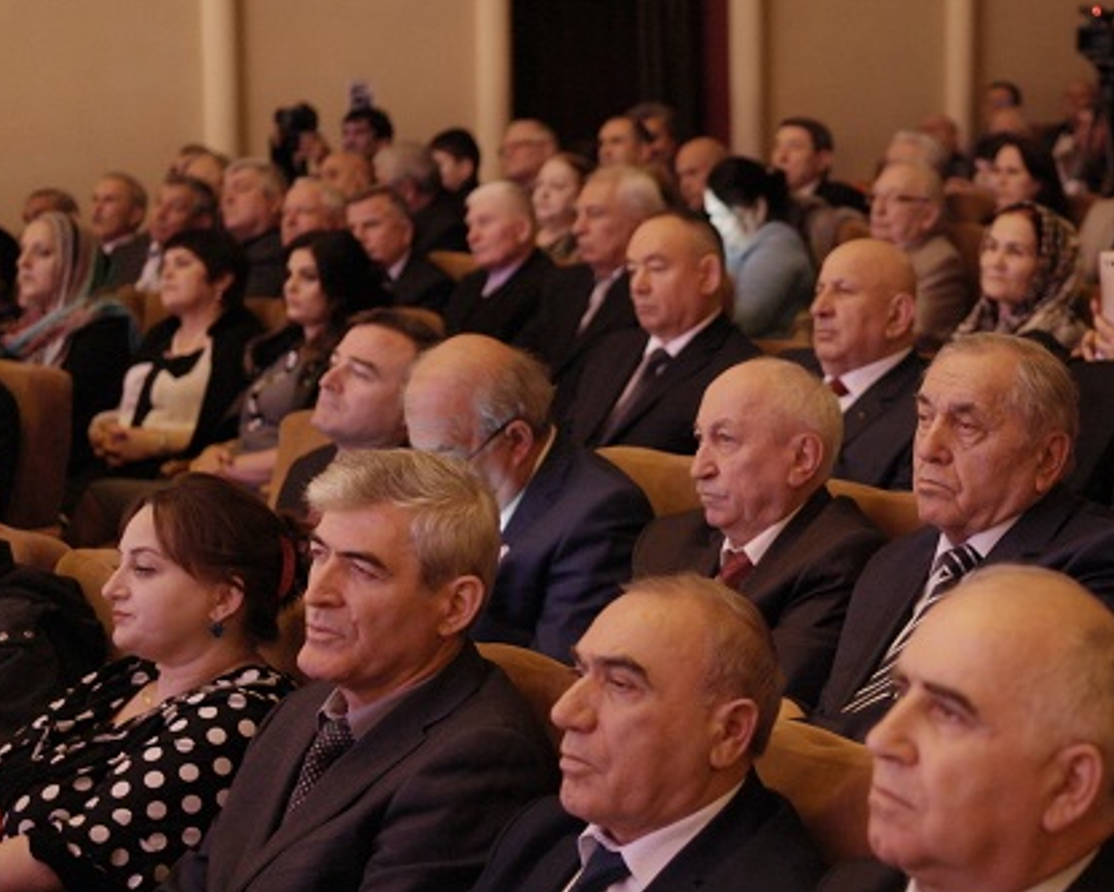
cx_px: 822
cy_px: 482
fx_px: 2737
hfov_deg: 22.8
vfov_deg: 18.5
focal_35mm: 83
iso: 400
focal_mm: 30
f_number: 2
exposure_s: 1/6
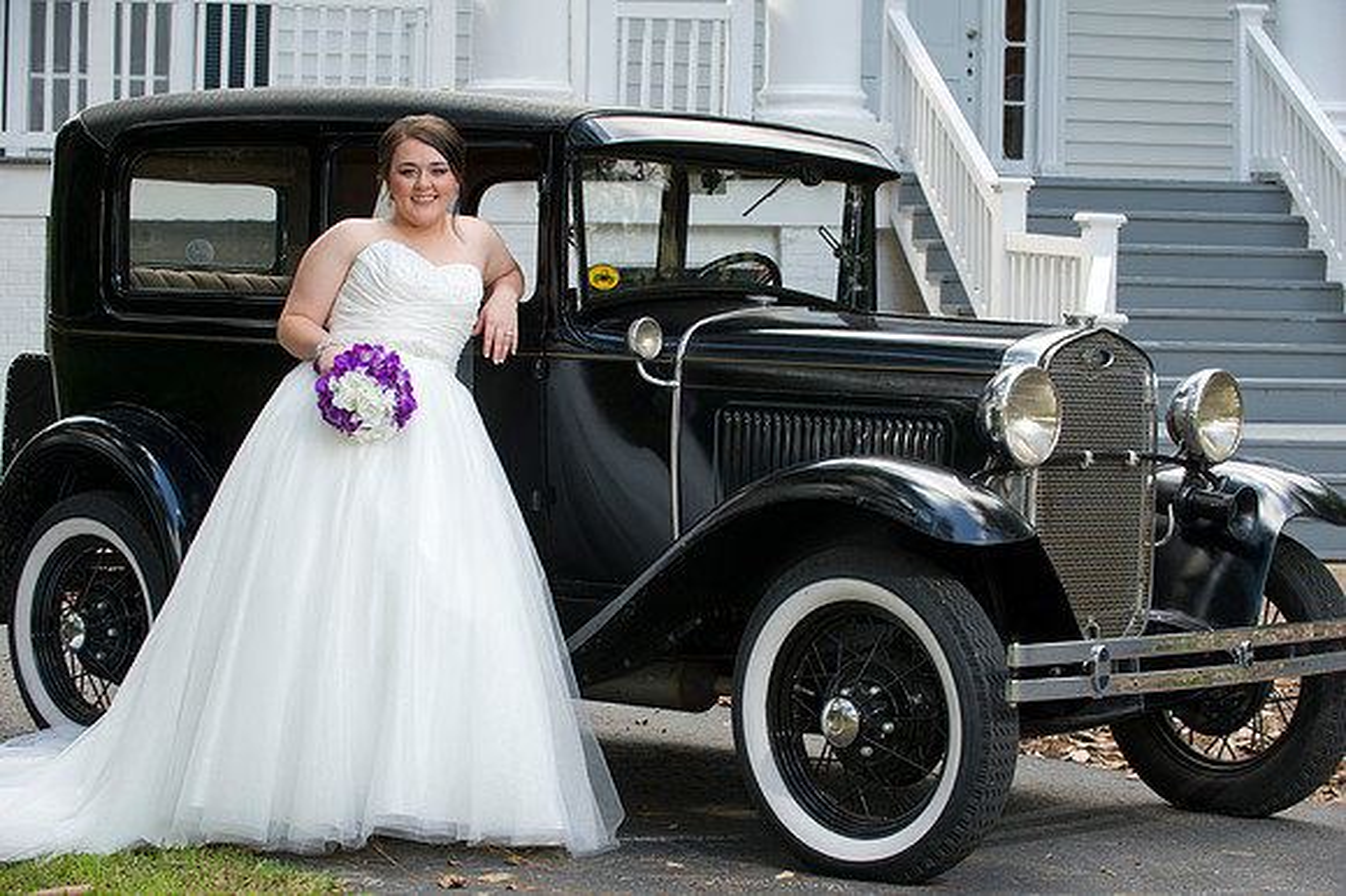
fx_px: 3363
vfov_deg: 15.2
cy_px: 448
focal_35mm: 90
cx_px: 673
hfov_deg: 22.6
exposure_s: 1/100
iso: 320
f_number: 5.6
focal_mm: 90
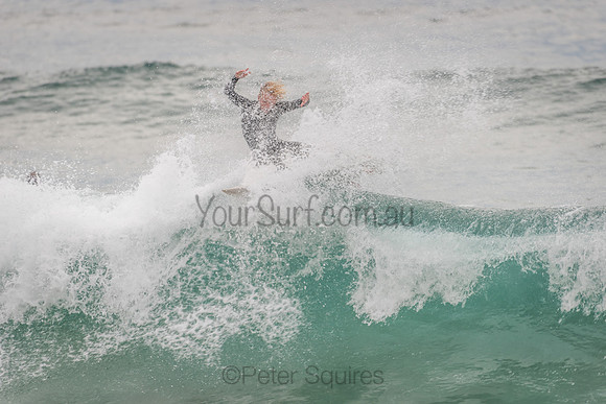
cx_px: 303
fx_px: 8418
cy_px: 202
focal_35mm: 500
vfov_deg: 2.8
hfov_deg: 4.1
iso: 250
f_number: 5.6
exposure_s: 1/320
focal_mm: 500
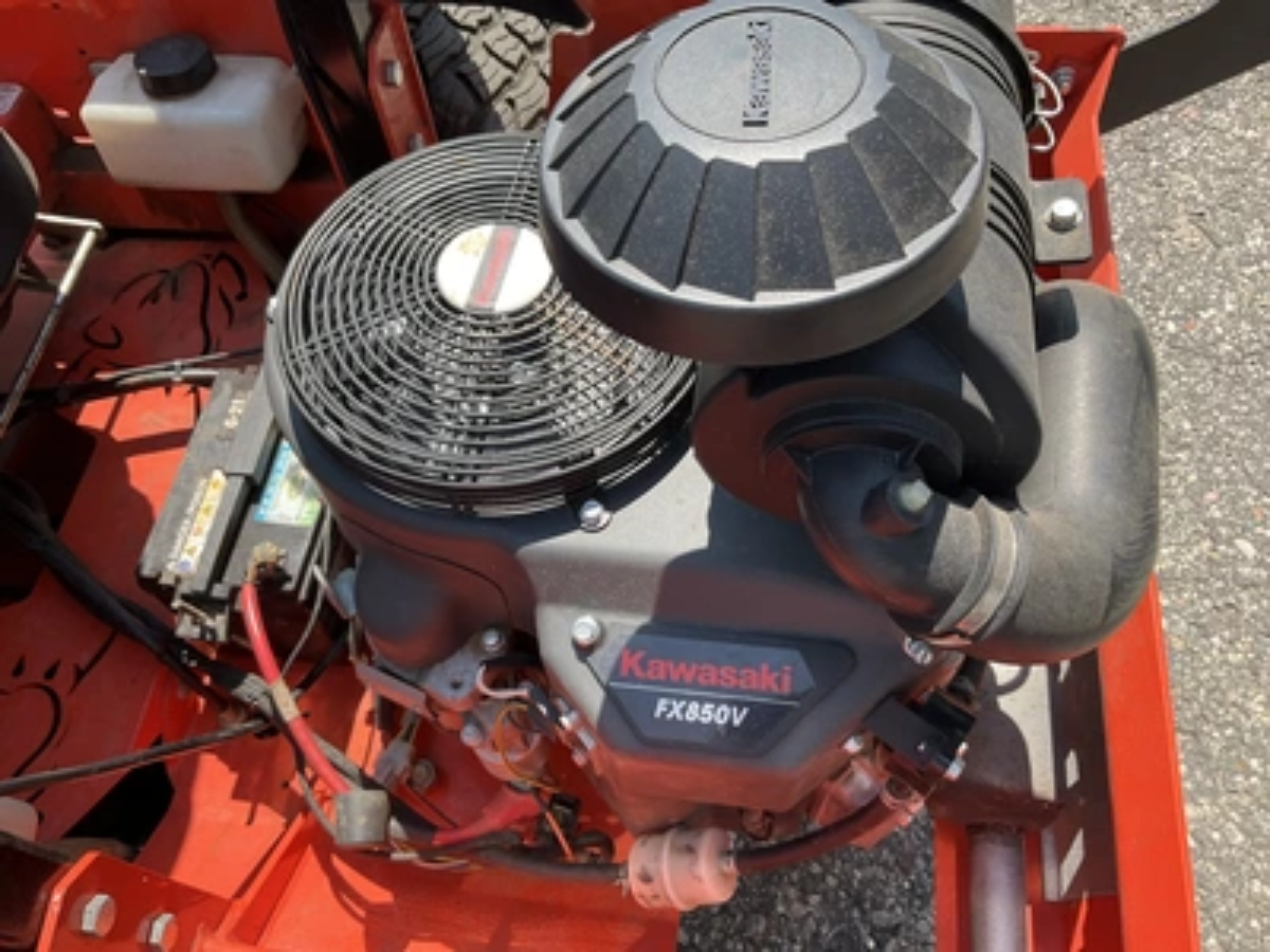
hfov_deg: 61.7
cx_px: 635
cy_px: 476
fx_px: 1064
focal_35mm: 29
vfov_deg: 48.2
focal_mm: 3
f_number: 1.8
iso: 25
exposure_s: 1/599
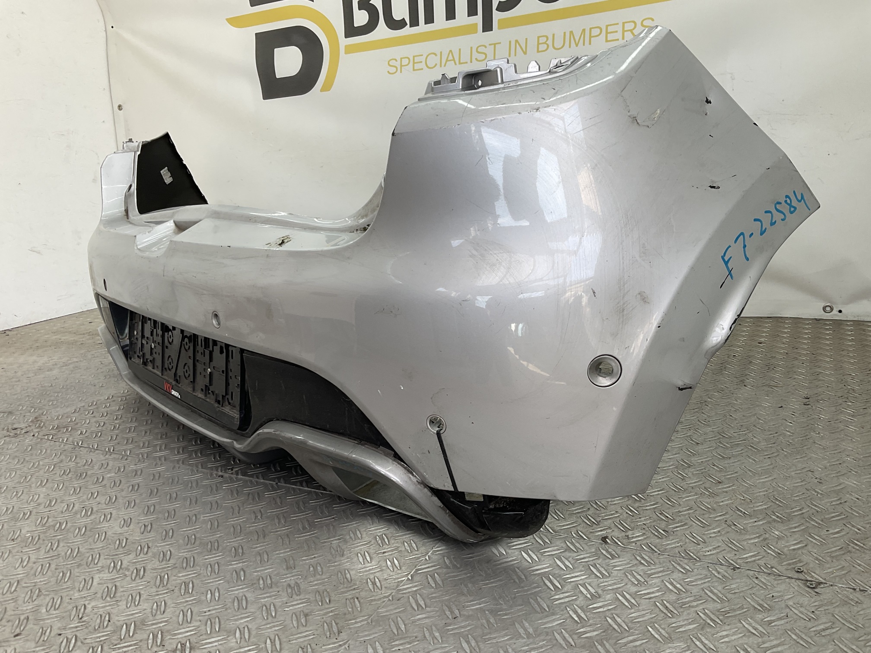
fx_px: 730
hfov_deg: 61.7
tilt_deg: -14.9
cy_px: 326
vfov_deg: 48.2
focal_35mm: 29
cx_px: 436
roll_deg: +4.6
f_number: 1.8
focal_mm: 3
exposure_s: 1/126
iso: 16
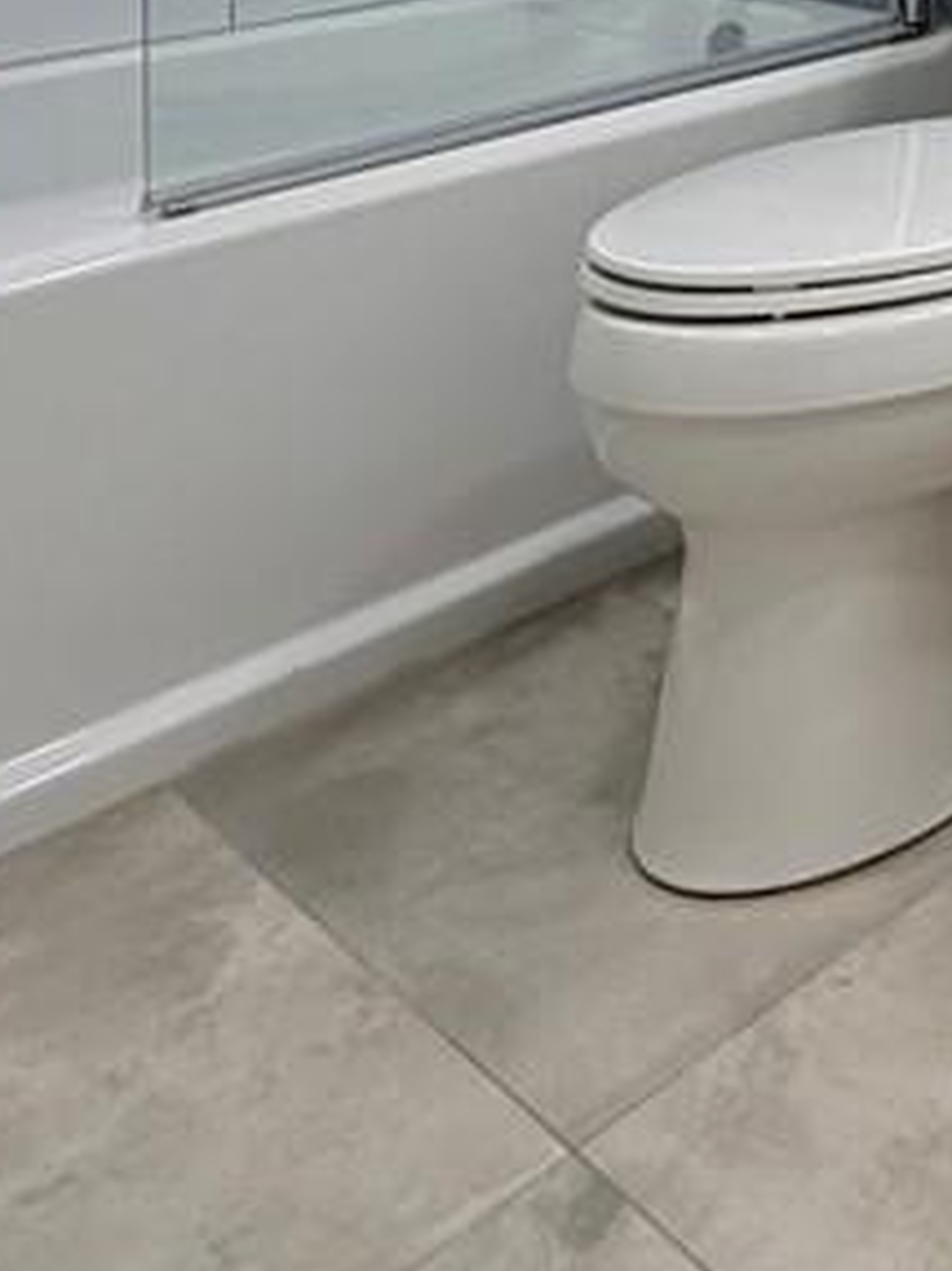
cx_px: 1355
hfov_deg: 24.1
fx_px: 1835
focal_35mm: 50
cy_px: -390
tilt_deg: +0.3
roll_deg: +0.2
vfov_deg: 30.2
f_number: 2.2
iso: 125
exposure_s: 1/120
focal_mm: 2.22
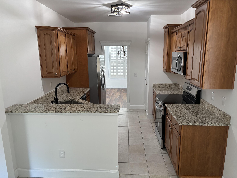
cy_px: 89
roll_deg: +0.0
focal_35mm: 26
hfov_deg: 67.3
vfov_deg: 53.1
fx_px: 178
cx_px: 118
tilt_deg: -12.1
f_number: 1.6
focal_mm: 5.96
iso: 250
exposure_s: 1/60
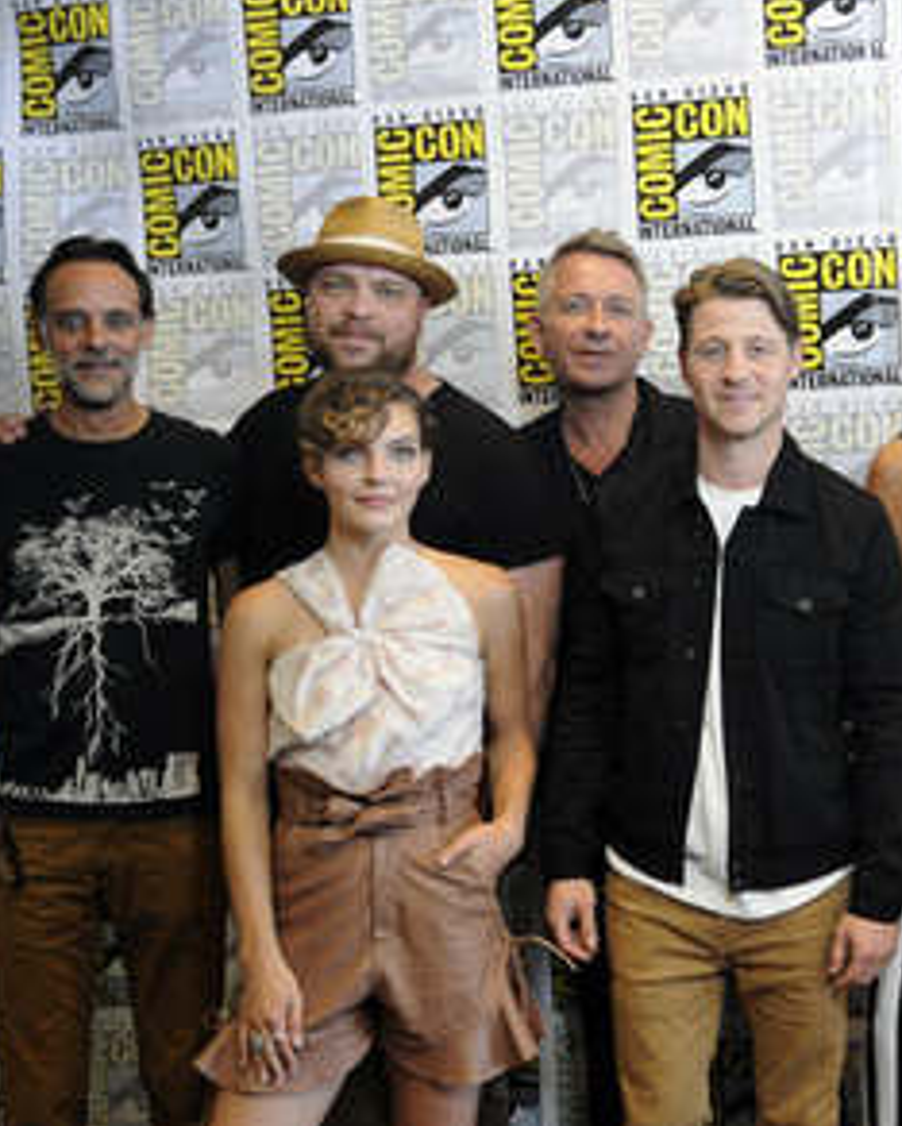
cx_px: 821
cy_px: 559
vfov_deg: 36.0
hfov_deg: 28.0
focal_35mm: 52
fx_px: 1733
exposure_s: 1/60
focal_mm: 24
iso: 1000
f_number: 4
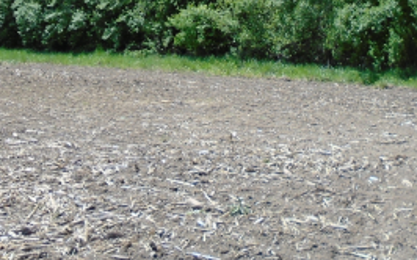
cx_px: 222
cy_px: -74
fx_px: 784
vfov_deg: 17.7
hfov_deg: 29.8
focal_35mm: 69
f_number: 3.2
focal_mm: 4.6
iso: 100
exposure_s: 1/640
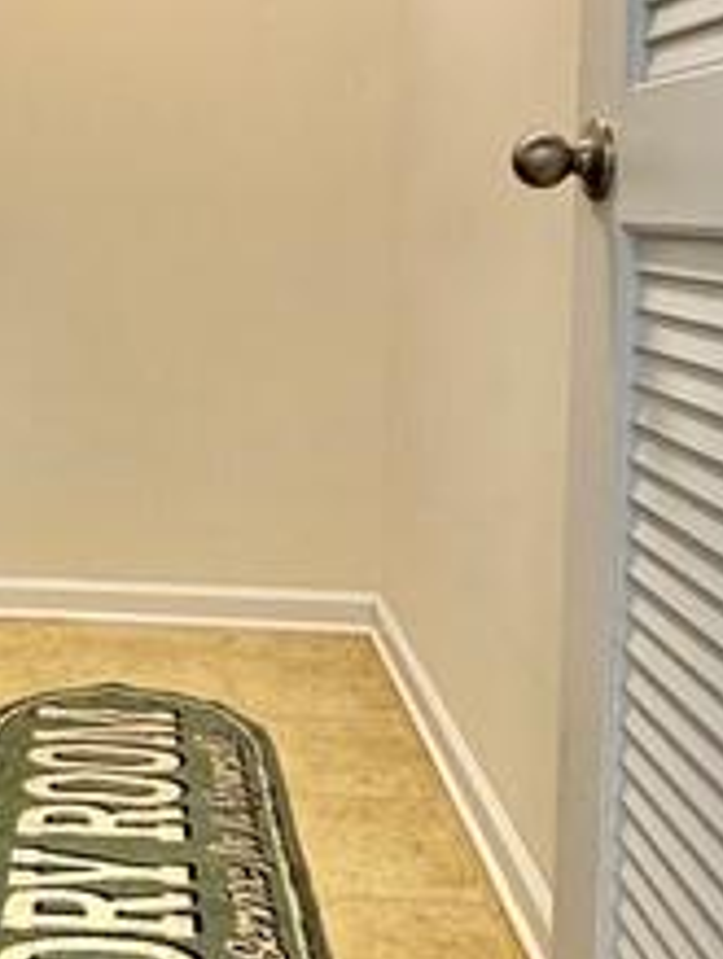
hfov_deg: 28.5
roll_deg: -1.6
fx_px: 1361
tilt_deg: -1.3
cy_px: 241
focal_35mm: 49
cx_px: 66
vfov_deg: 37.9
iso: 200
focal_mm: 2.22
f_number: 2.2
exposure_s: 1/60
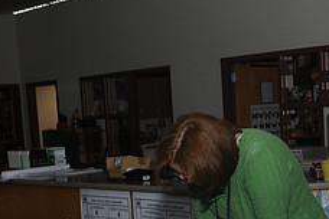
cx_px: 247
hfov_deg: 22.7
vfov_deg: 15.1
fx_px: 813
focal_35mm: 89
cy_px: 222
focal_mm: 35
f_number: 7.1
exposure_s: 1/50
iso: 250
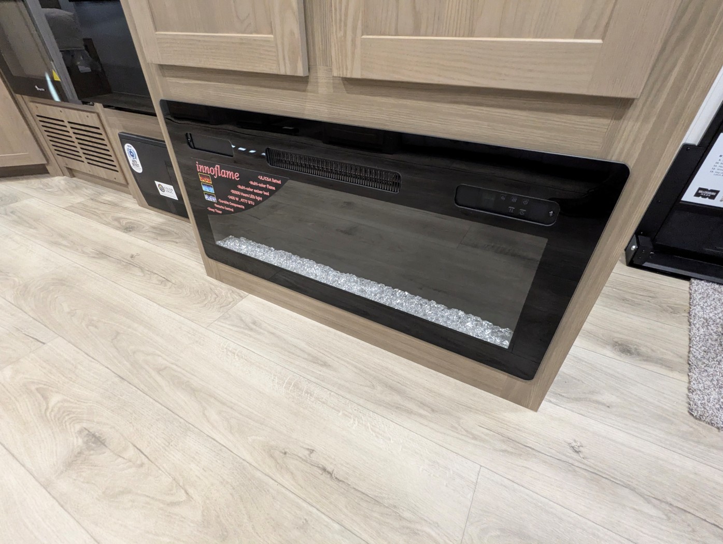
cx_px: 362
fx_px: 335
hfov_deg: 94.4
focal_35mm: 16
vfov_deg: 78.2
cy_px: 272
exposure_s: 1/36.6
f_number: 2.2
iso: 614
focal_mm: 2.35
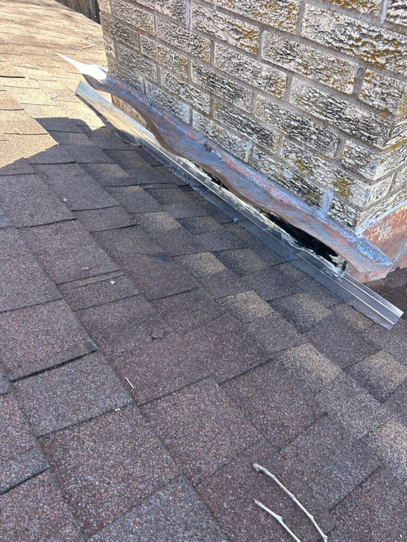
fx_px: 408
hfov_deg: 53.1
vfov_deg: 67.3
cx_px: 204
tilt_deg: -45.2
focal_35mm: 26
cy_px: 271
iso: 50
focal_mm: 5.7
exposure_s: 1/189
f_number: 1.5
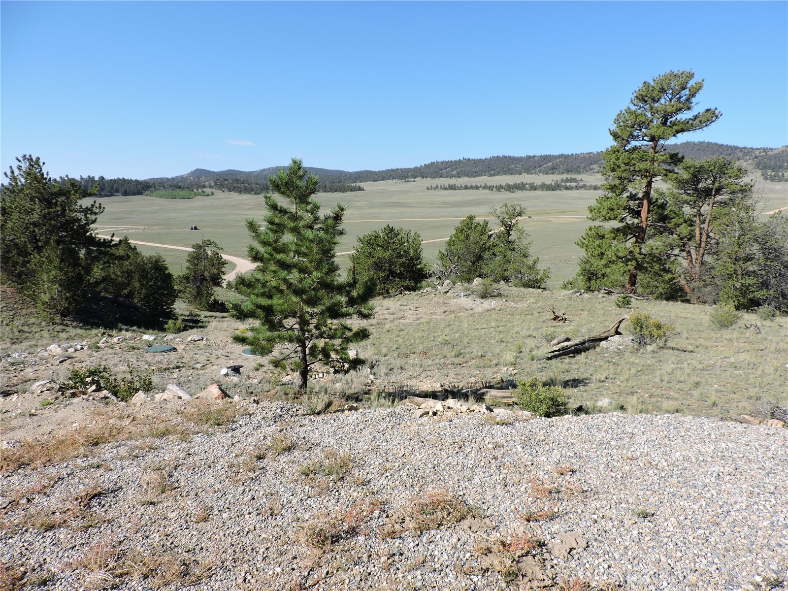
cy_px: 296
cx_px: 394
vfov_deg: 56.8
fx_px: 546
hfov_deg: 71.6
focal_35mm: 24
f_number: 3
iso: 100
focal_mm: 4.3
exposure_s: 1/1000
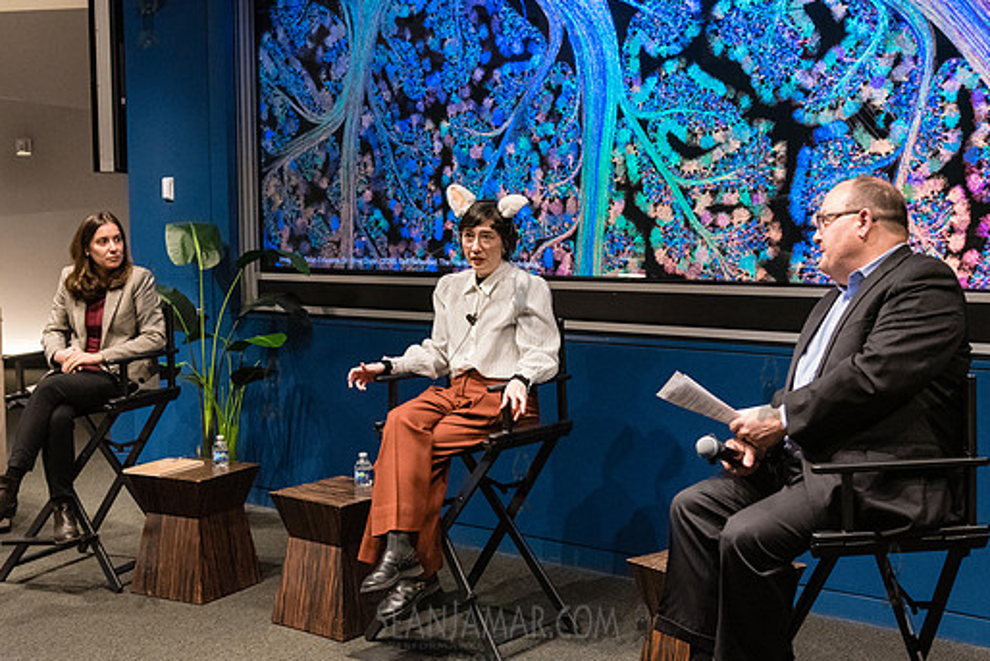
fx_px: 1320
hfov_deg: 41.1
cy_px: 293
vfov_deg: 28.1
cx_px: 540
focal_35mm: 48
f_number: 4
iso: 6400
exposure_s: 1/200
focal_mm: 40
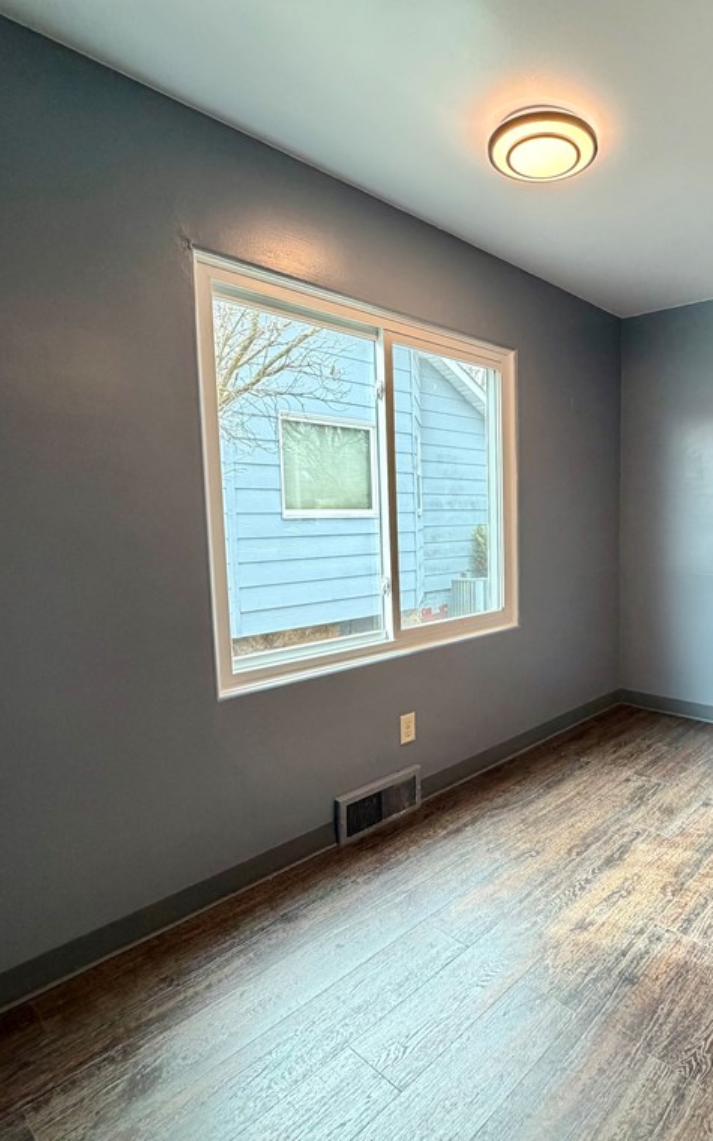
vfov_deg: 85.1
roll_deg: +0.9
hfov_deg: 55.7
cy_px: 566
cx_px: 563
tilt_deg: -6.7
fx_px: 622
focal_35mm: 20
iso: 320
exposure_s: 1/120
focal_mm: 2.22
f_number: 2.2
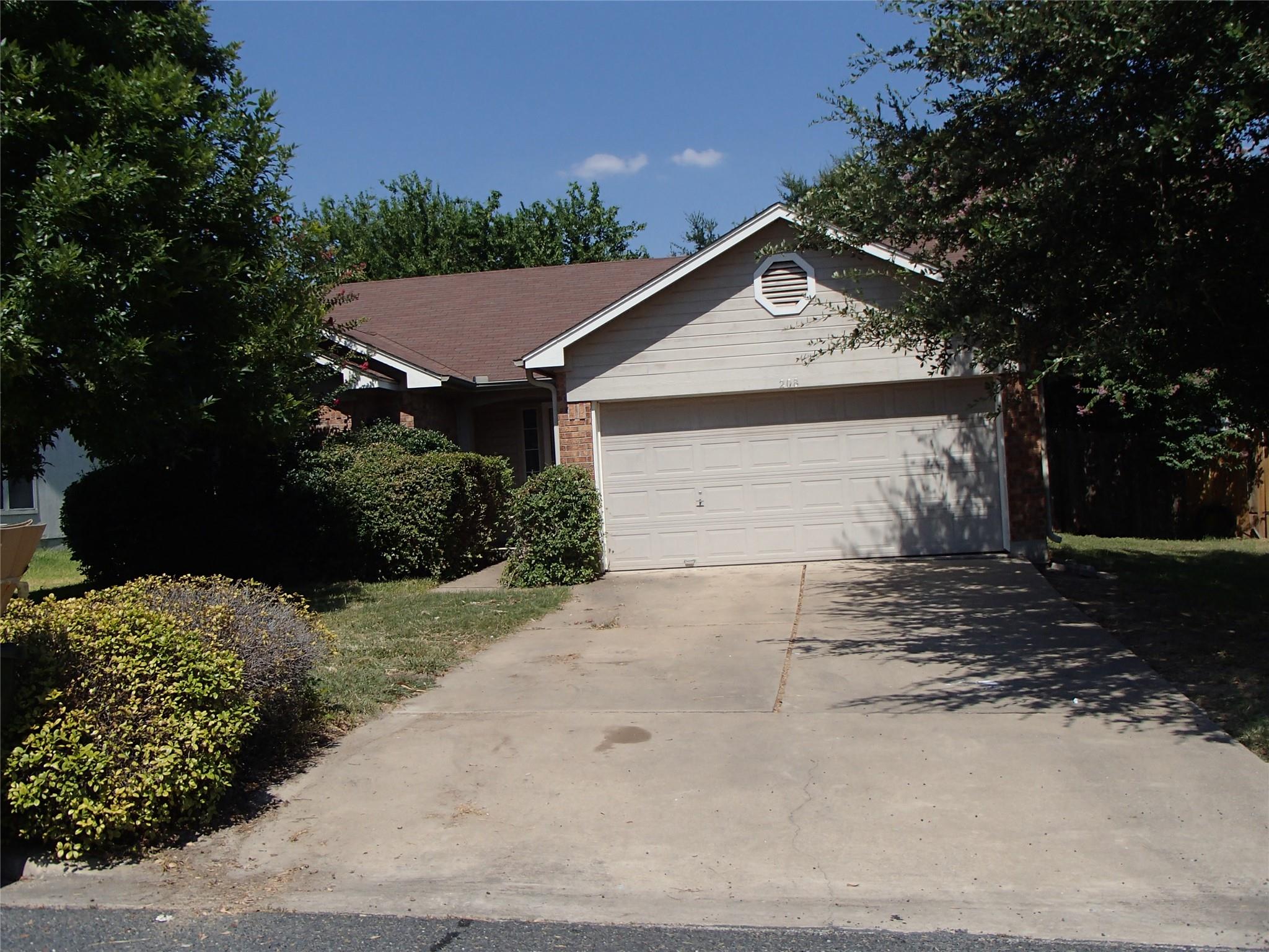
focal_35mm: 36
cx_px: 634
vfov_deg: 39.7
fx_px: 1320
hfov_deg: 51.4
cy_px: 476
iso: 100
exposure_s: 1/160
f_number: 13
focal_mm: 6.45
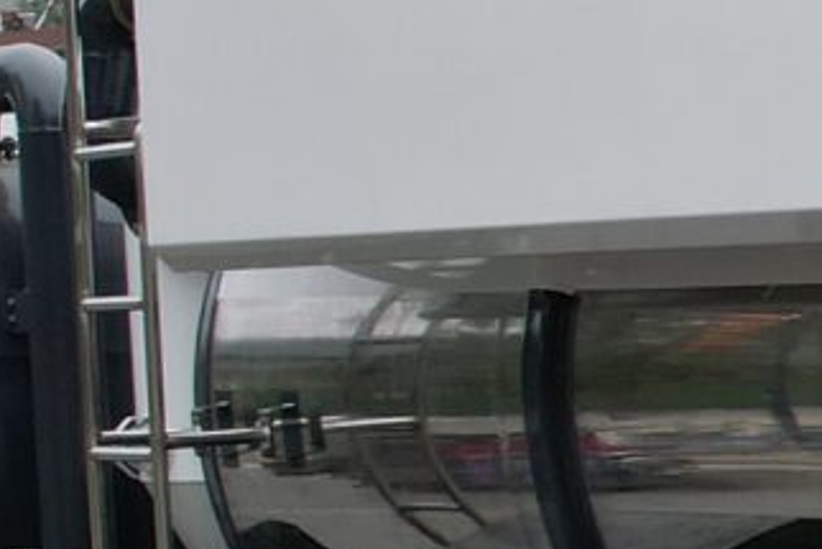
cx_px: 2272
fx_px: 3997
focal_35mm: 175
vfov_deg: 7.8
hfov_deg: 9.7
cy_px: 601
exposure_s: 1/500
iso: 140
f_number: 2.8
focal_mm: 8.38
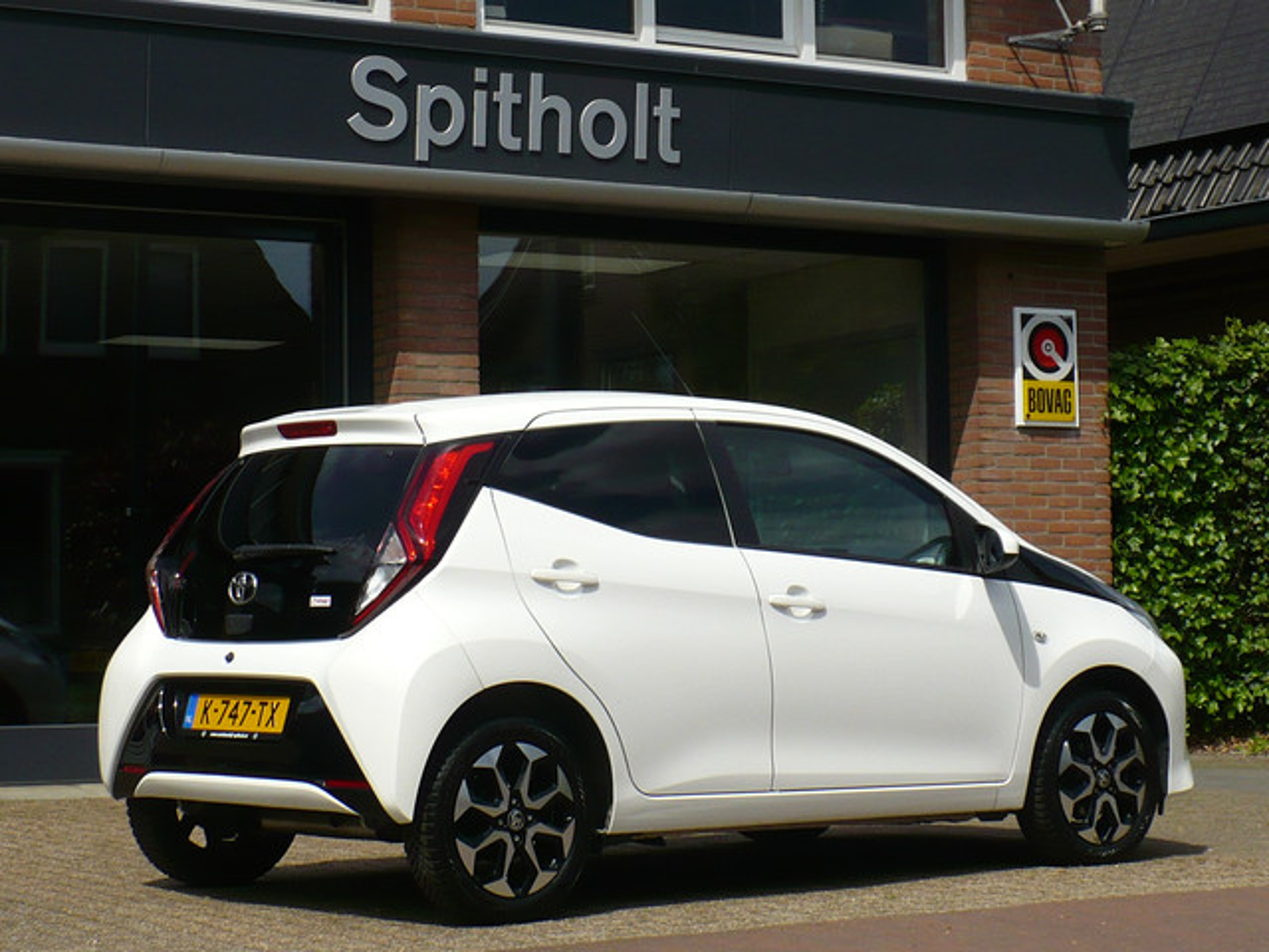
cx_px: 634
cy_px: 476
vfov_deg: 16.6
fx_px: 3263
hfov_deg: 22.0
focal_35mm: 89
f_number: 9
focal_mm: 9.9
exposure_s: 1/250
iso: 100
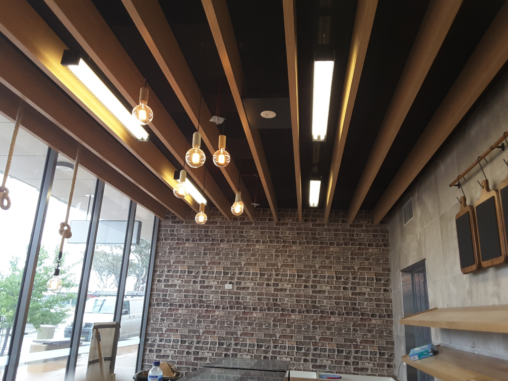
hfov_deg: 58.4
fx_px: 455
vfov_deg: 45.4
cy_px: 190
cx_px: 254
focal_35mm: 31
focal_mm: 2.9
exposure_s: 1/100
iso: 80
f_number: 1.9
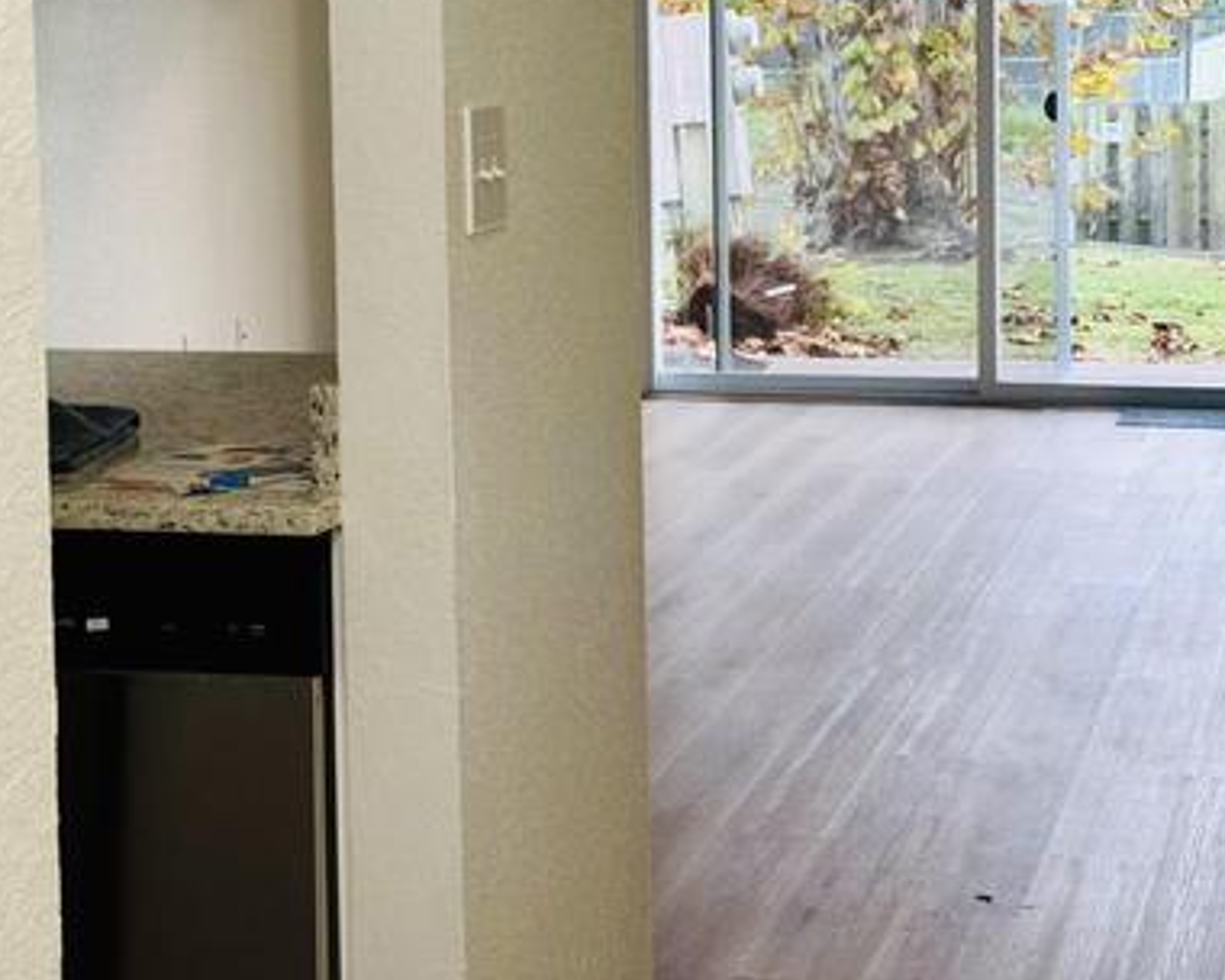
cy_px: 210
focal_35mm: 79
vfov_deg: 19.2
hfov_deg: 24.1
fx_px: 2864
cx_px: 496
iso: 200
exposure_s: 1/60
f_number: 1.78
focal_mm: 6.86
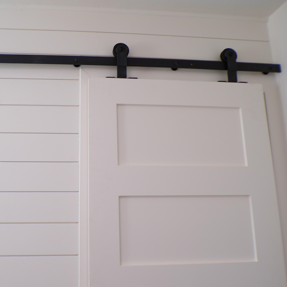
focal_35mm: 29
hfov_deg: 54.3
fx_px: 272
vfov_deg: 55.6
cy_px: 143
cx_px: 92
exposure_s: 1/34
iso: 135
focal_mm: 4.3
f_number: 3
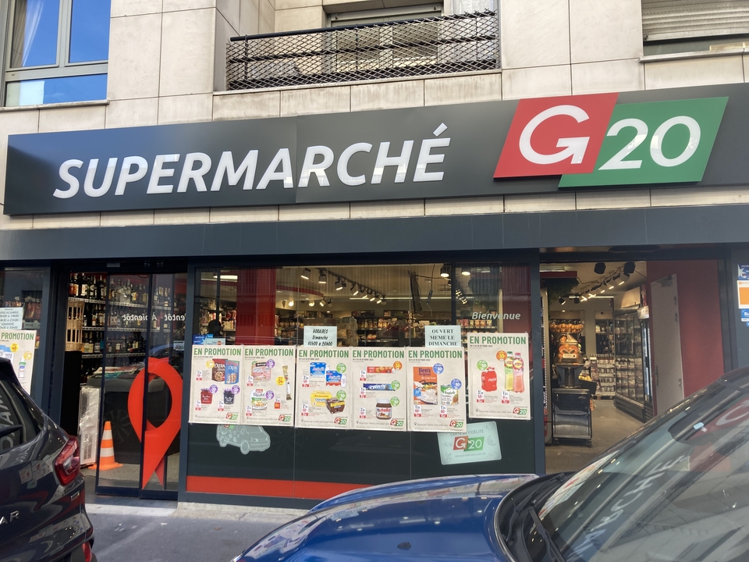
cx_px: 374
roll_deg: -1.4
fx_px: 606
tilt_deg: +9.0
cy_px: 281
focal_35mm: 28
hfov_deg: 63.4
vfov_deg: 49.7
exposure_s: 1/127
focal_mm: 3.99
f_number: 1.8
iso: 20
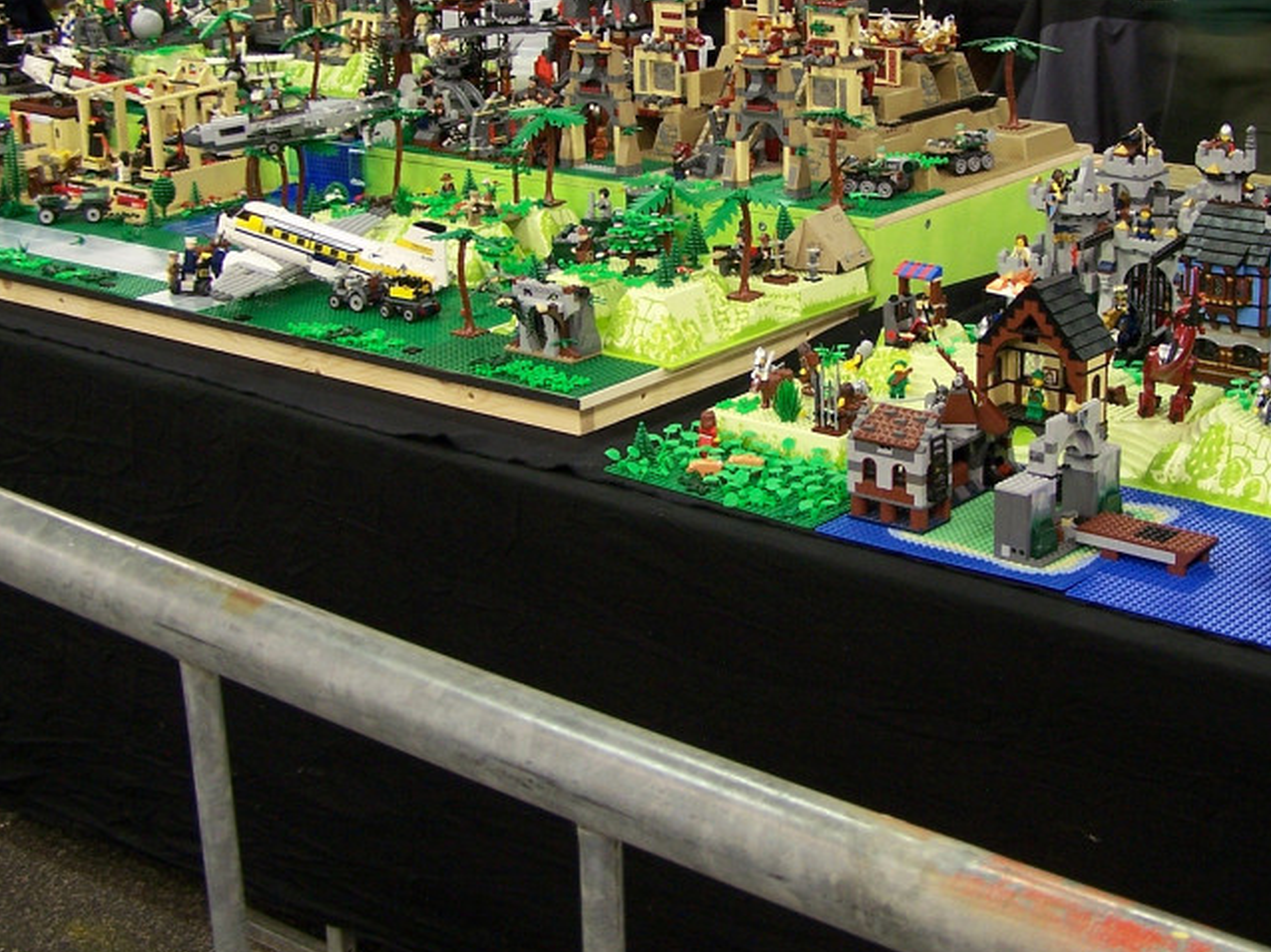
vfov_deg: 23.9
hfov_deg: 31.6
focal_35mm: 61
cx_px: 795
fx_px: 2239
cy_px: 343
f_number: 2.8
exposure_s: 1/2
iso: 80
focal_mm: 6.3
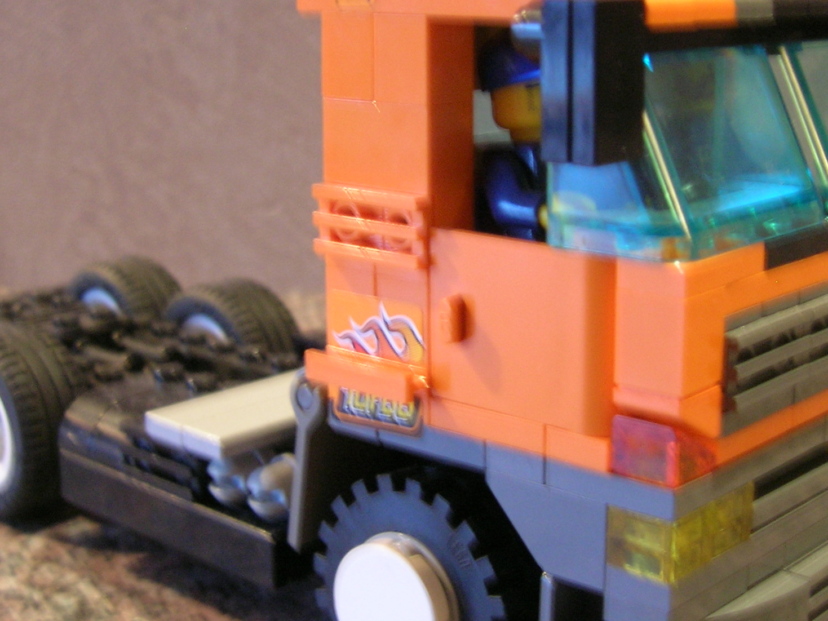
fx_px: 1435
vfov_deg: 24.4
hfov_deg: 32.2
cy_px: 267
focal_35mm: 60
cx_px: 435
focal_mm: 5.7
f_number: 2.9
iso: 96
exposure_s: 1/3.7
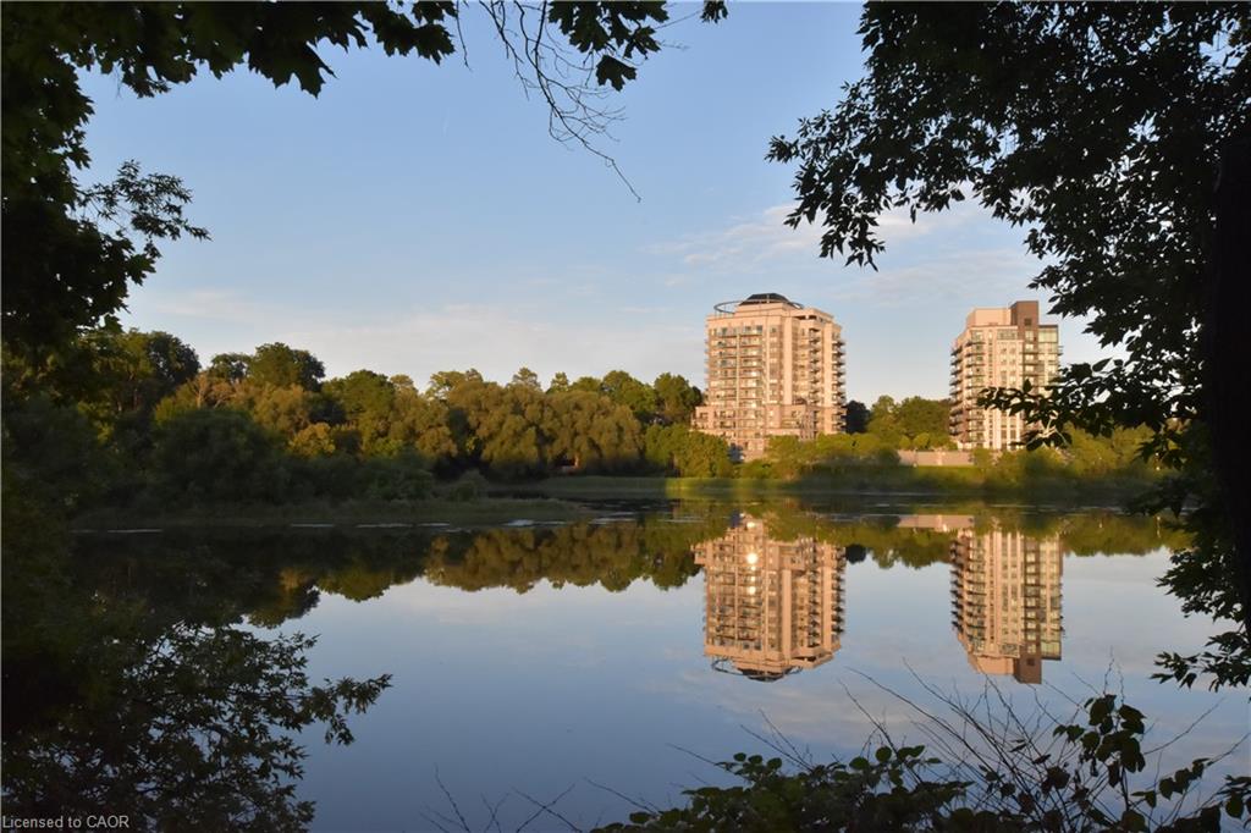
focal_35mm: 30
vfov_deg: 43.6
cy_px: 416
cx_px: 626
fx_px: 1042
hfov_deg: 61.9
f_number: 13
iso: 1600
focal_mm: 20
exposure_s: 1/500
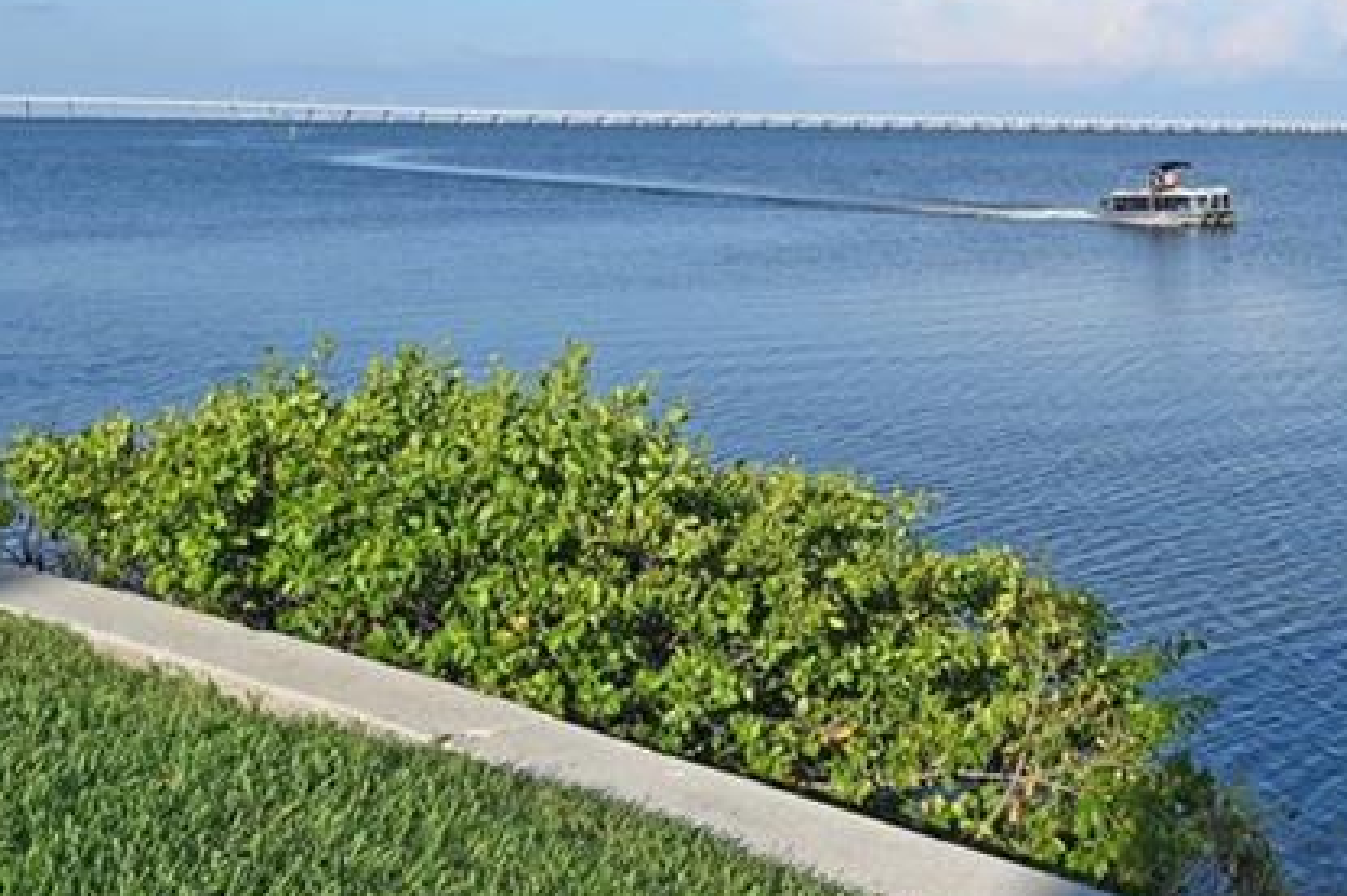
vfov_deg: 23.8
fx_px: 2019
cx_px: 1130
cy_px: -29
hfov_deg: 35.4
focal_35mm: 54
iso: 100
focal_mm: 14
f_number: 8
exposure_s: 1/400
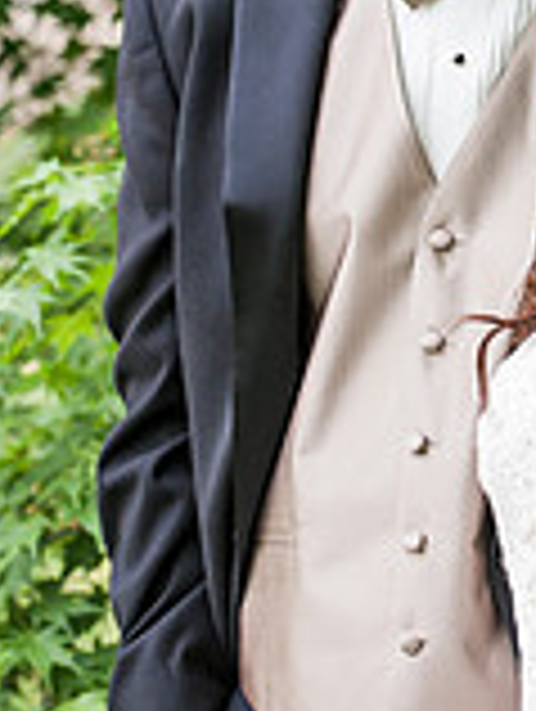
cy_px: -72
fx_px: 6527
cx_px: 552
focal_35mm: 317
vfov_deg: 6.2
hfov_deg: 4.7
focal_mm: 116
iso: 800
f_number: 3.5
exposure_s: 1/800
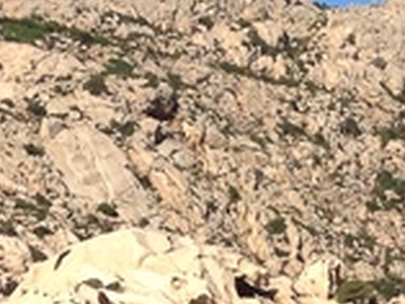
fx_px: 3138
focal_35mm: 268
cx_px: 614
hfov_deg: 7.3
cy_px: 719
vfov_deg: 5.4
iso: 64
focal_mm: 4.28
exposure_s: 1/1783
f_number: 2.4
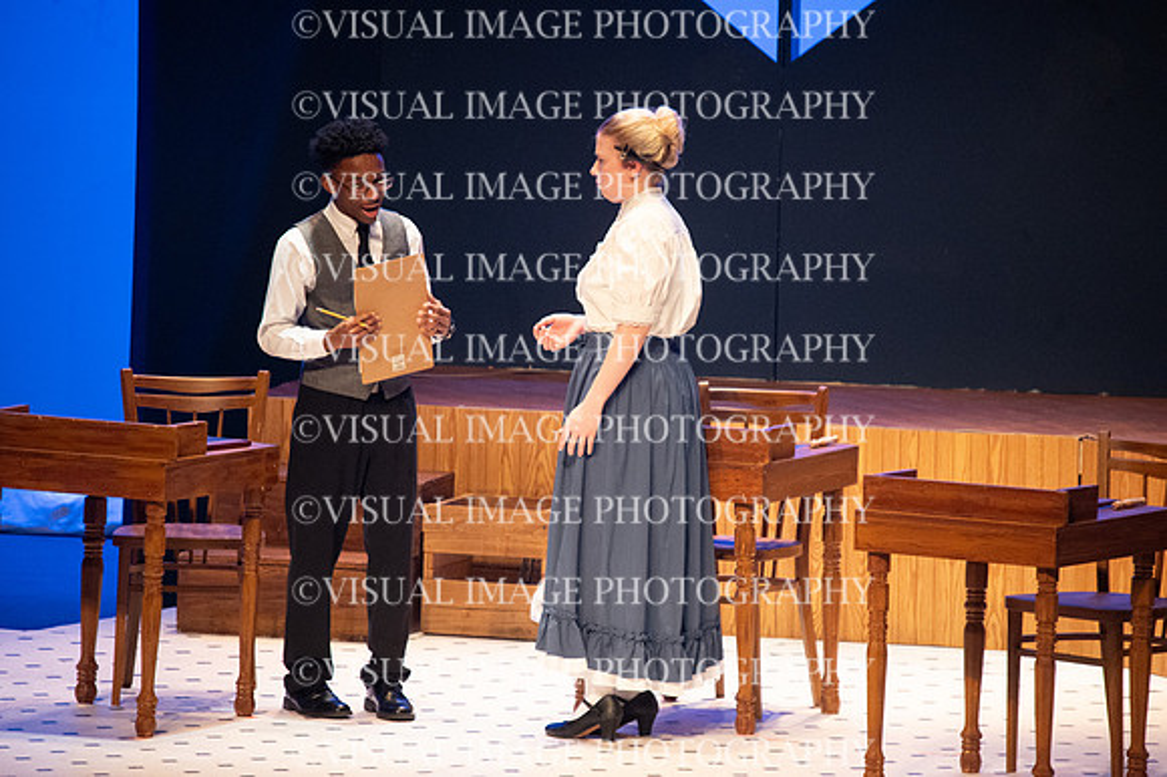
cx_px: 584
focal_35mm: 420
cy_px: 388
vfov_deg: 3.3
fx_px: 13607
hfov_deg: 4.9
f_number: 6.3
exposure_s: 1/160
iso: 10000
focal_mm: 420
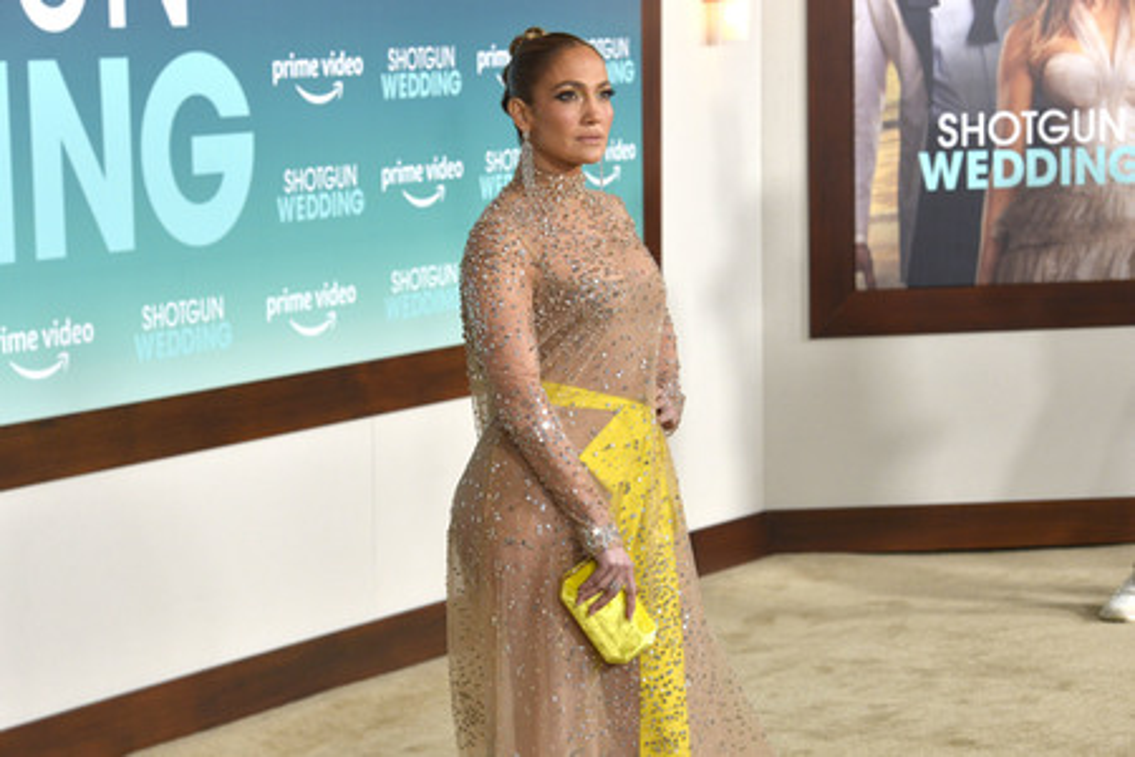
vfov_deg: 12.5
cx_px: 568
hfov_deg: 18.6
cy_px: 378
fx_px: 3468
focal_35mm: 110
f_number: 6.3
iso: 2000
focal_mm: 110
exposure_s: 1/320
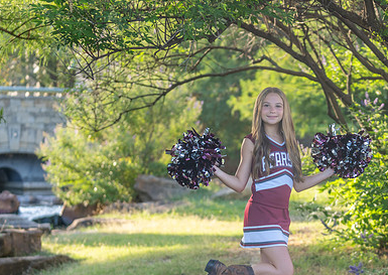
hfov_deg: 18.0
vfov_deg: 12.8
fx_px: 1220
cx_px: 292
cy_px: 195
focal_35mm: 111
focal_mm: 70
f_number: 2.8
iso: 200
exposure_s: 1/320
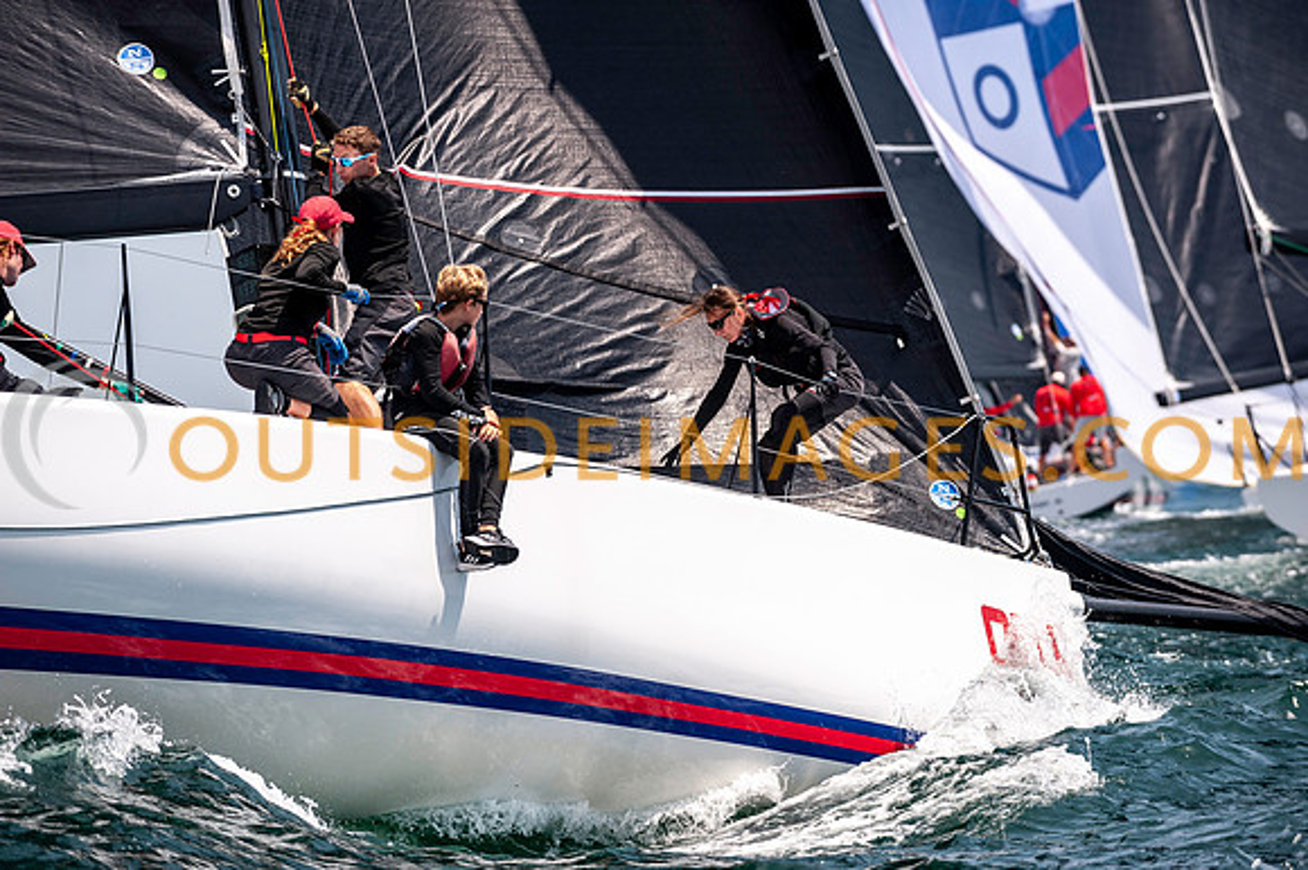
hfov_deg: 10.3
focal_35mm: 200
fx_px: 7262
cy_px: 435
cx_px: 654
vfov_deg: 6.9
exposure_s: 1/2500
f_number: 5
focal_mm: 200
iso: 320
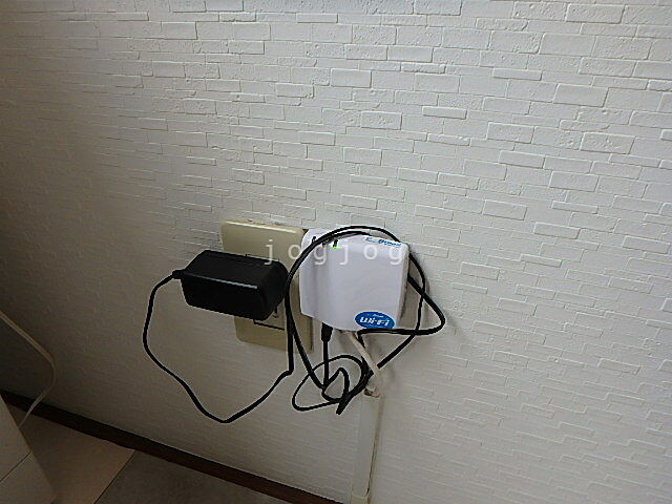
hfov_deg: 79.0
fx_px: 408
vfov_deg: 63.4
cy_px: 252
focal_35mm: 21
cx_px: 336
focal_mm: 3.7
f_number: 3.5
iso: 160
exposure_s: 1/60
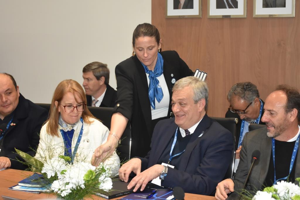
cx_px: 150
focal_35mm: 63
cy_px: 100
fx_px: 525
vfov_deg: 21.6
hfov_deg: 31.9
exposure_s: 1/80
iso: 1600
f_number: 5.6
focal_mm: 42
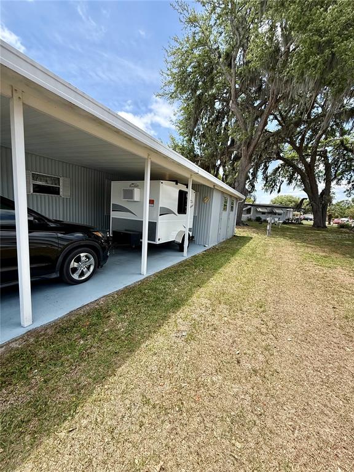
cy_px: 236
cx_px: 177
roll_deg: -3.8
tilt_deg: -6.9
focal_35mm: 14
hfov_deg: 85.7
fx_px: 191
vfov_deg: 102.1
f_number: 2.2
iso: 64
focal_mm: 2.22
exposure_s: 1/1259
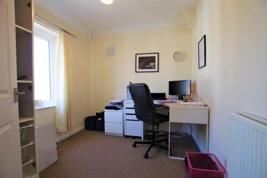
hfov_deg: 100.4
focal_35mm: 15
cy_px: 89
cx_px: 134
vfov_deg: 77.4
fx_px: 111
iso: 200
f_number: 4
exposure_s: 1/50
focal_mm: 10
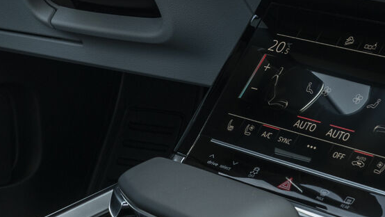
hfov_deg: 14.4
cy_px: -102
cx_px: 29
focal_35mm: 147
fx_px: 1501
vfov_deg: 8.1
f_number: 8
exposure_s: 1/10
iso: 125
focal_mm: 27
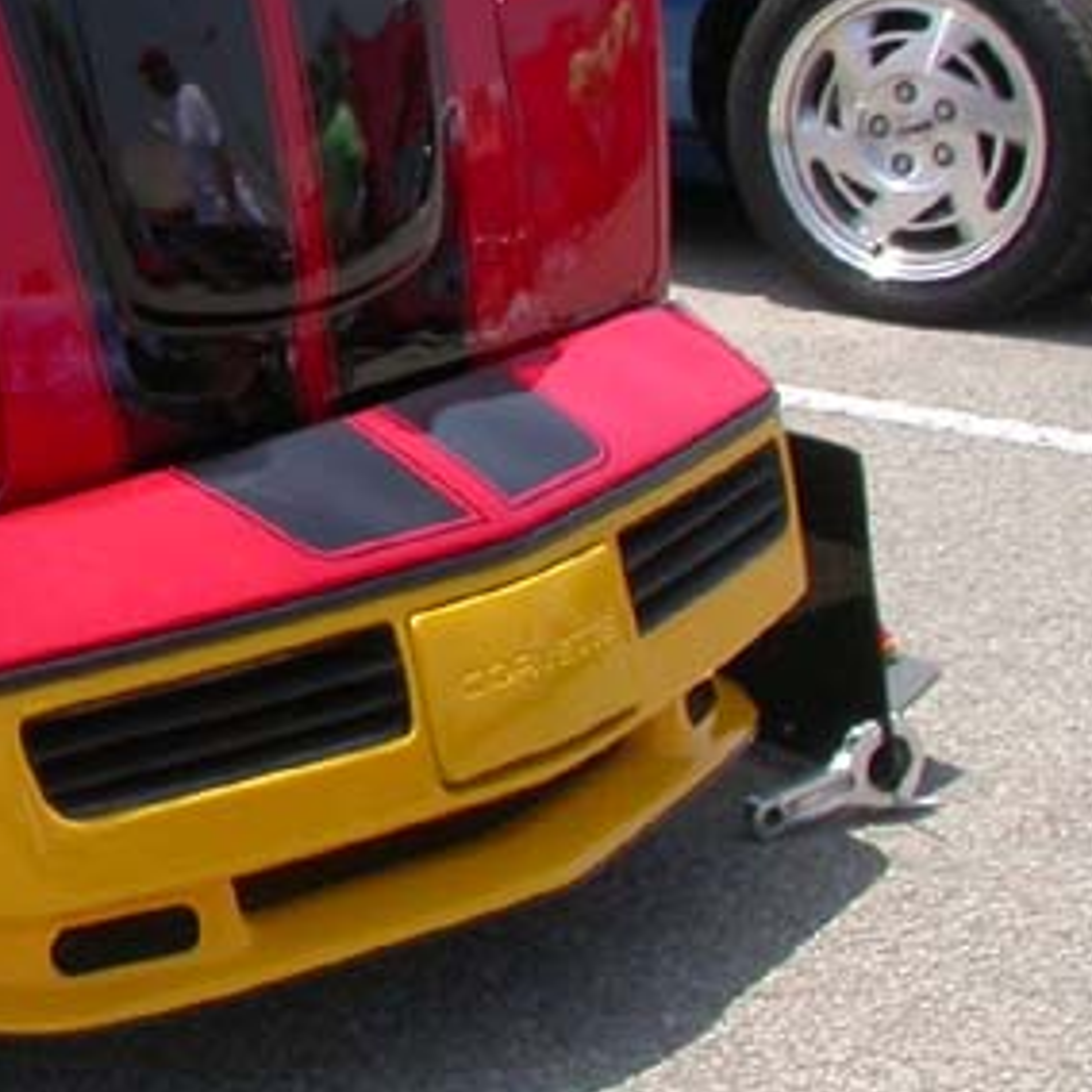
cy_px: 85
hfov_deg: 13.2
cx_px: -784
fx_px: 4319
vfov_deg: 14.3
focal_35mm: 121
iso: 100
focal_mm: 7.85
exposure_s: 1/273
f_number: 6.7
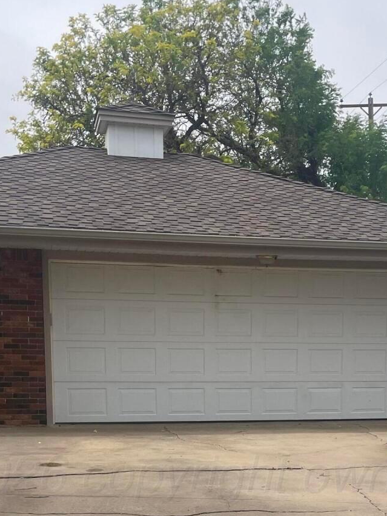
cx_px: 277
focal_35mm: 61
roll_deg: -1.5
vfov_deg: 30.1
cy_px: 478
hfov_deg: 23.8
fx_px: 909
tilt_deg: -6.9
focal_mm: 4.2
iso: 32
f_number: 1.6
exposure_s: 1/3300
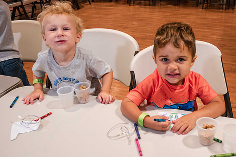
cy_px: 71
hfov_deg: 47.2
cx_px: 140
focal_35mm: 41
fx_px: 269
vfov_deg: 32.6
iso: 3200
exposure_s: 1/125
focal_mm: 30
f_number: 4
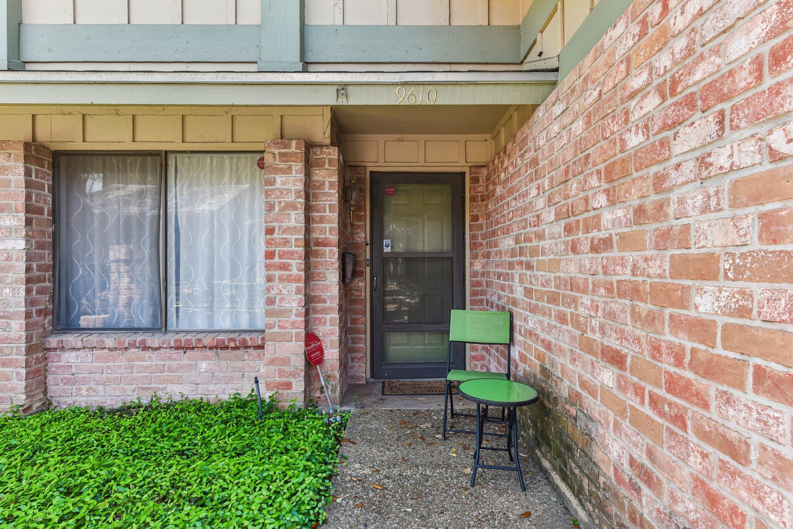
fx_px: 440
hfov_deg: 84.0
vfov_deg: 61.9
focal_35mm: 20
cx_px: 396
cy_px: 264
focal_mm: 20
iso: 160
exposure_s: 1/20
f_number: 8
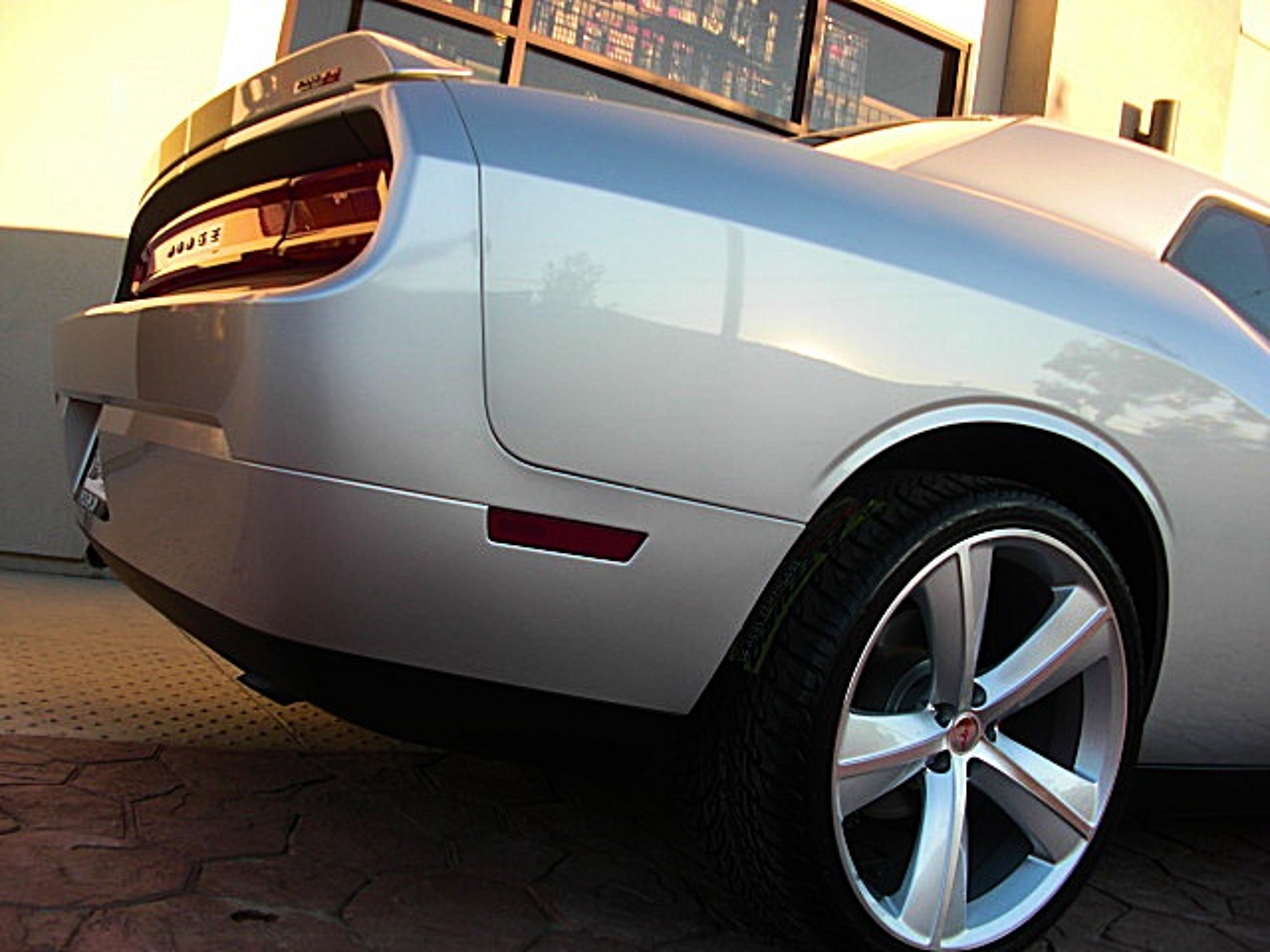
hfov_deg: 51.4
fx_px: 1321
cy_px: 476
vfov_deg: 39.7
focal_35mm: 36
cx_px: 635
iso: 50
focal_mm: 6.3
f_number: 2.8
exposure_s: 1/160
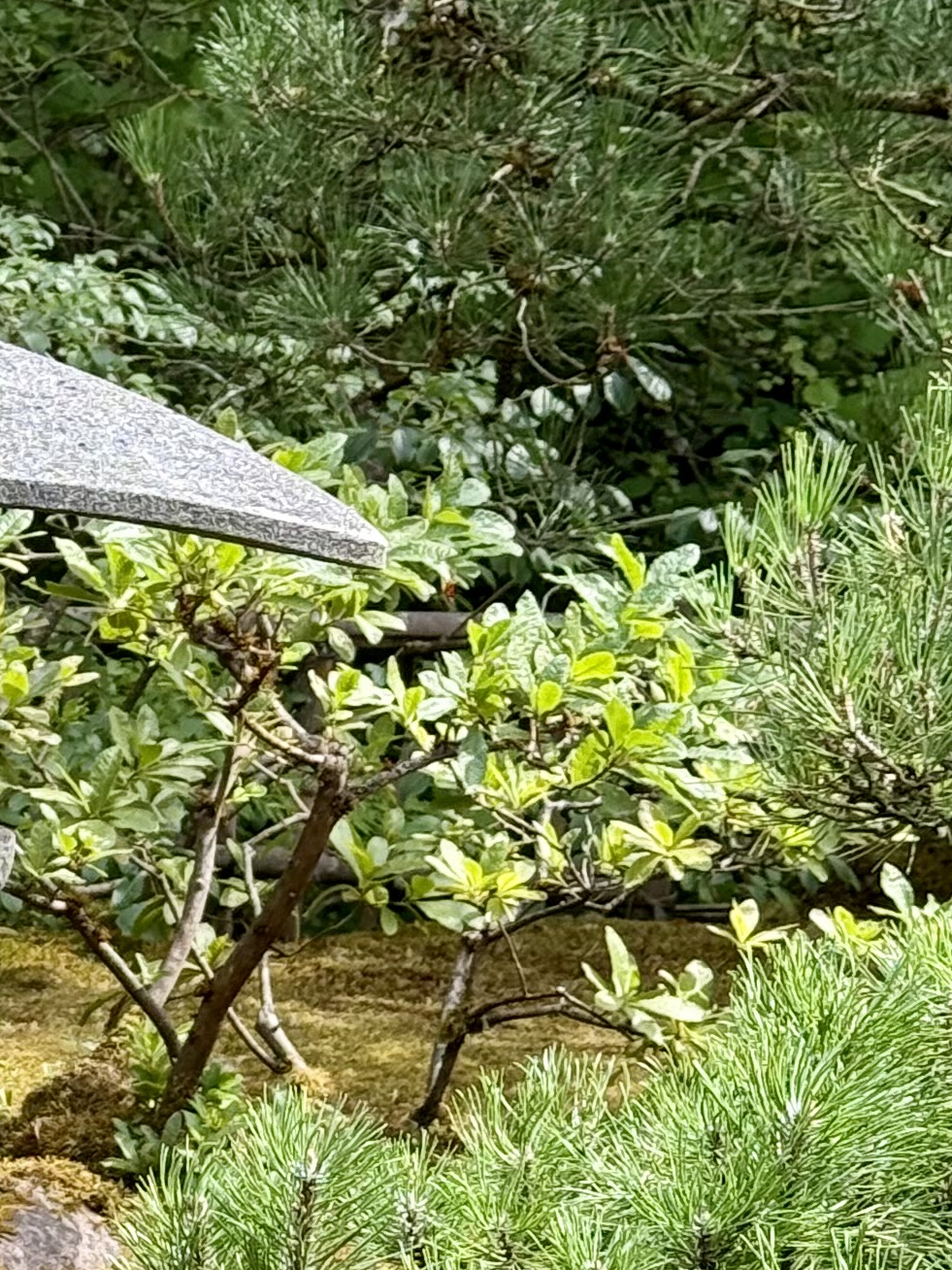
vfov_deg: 13.3
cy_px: 875
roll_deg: -1.8
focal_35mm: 148
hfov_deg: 9.7
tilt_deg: -8.4
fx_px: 5427
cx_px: -508
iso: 64
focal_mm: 6.76
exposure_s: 1/778
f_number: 1.78
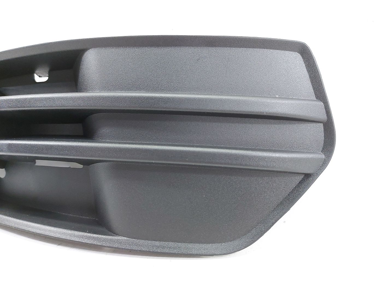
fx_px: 263
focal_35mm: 24
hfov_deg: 71.6
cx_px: 190
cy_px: 142
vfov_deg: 56.8
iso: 200
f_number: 1.8
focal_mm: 5.23
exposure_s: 1/60
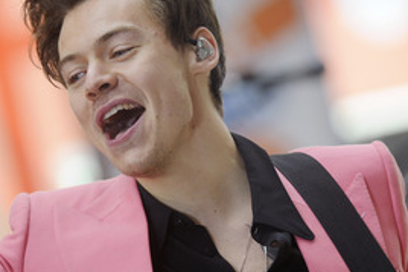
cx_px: 239
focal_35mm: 504
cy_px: 155
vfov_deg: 2.7
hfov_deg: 4.1
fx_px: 5715
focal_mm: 300
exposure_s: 1/1000
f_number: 5.6
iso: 1000
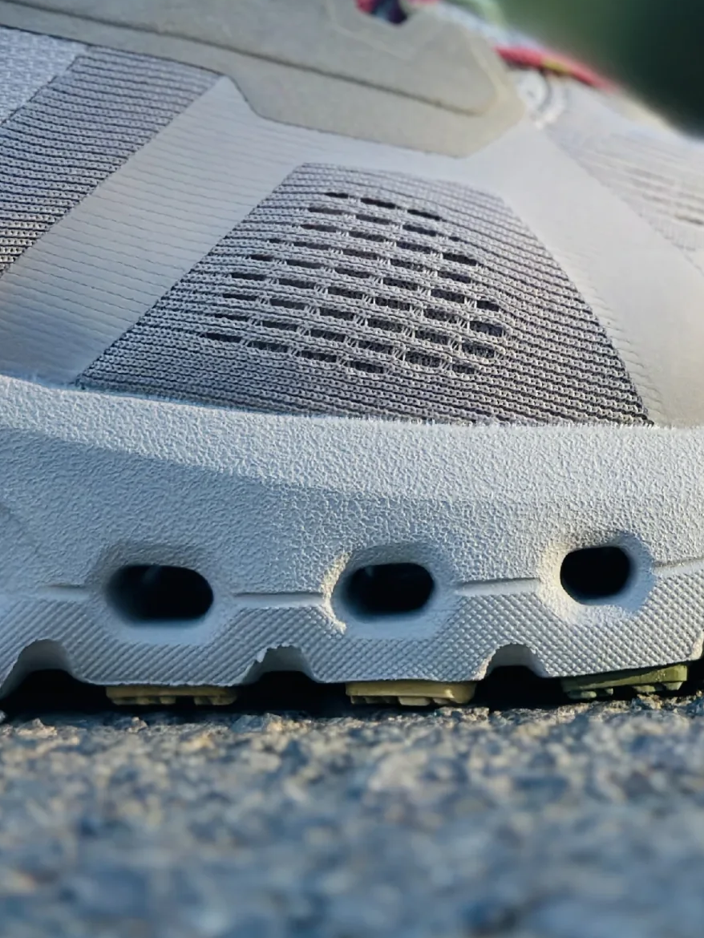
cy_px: 78
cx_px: 670
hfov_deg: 13.9
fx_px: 2846
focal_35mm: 105
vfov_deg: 18.4
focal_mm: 6.86
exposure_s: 1/1916
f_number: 1.78
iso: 100
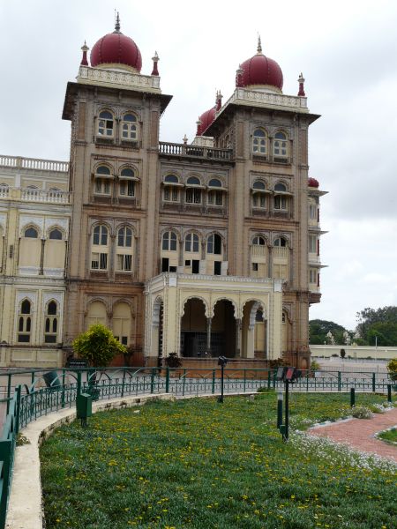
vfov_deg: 45.8
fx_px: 627
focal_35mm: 41
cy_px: 264
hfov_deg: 35.1
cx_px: 198
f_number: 5
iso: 100
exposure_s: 1/320
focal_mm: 6.7
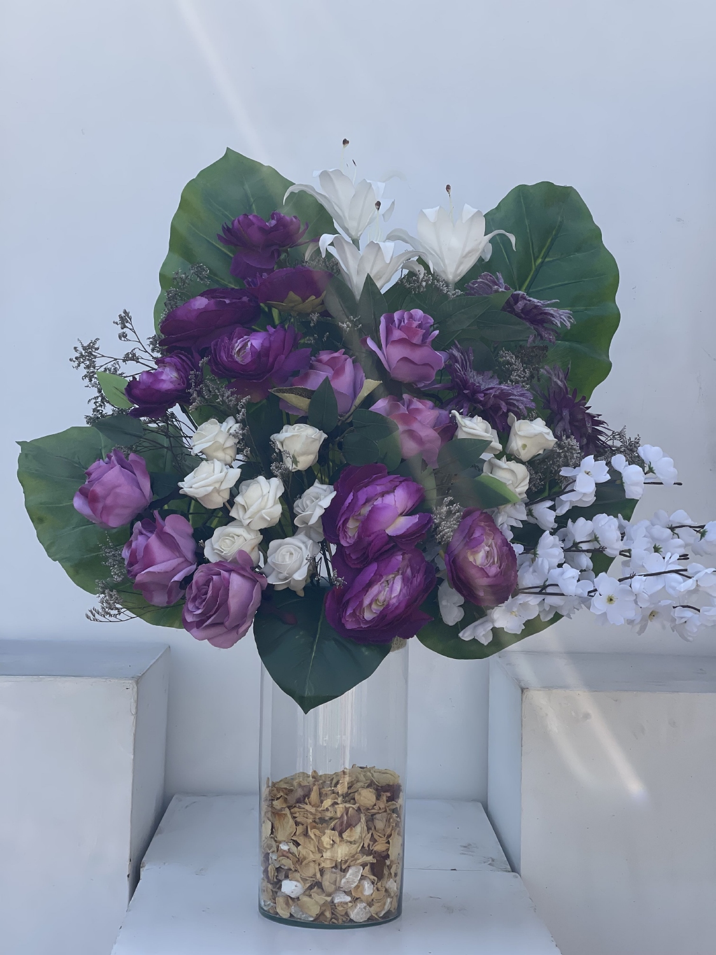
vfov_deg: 30.3
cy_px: 478
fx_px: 1765
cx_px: 358
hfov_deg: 22.9
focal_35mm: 64
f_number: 2.2
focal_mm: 7.5
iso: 20
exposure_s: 1/943
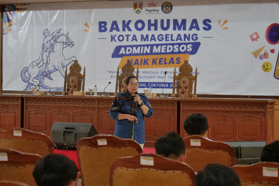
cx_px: 139
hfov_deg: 23.1
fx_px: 682
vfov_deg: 15.5
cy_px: 98
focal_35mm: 88
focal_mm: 42
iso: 1600
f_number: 2.8
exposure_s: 1/160
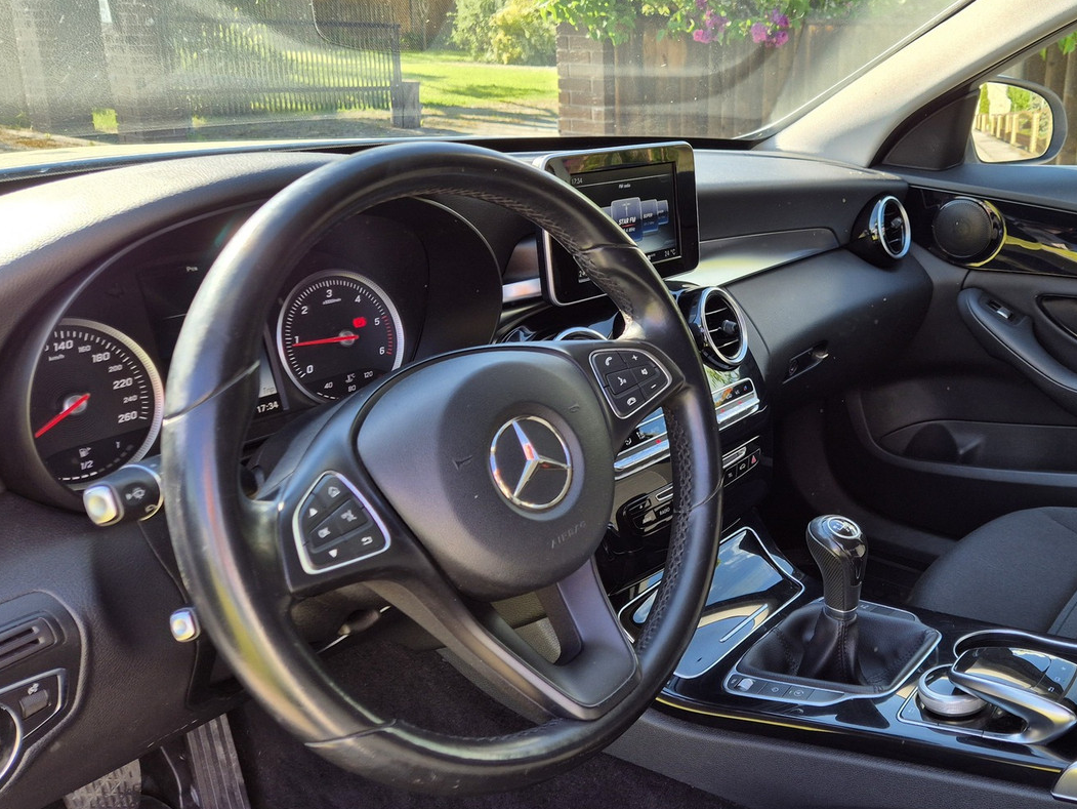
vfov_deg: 40.6
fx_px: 1089
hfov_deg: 50.6
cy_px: 332
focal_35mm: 35
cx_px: 800
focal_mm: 5.4
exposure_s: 1/183
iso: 25
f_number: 1.8
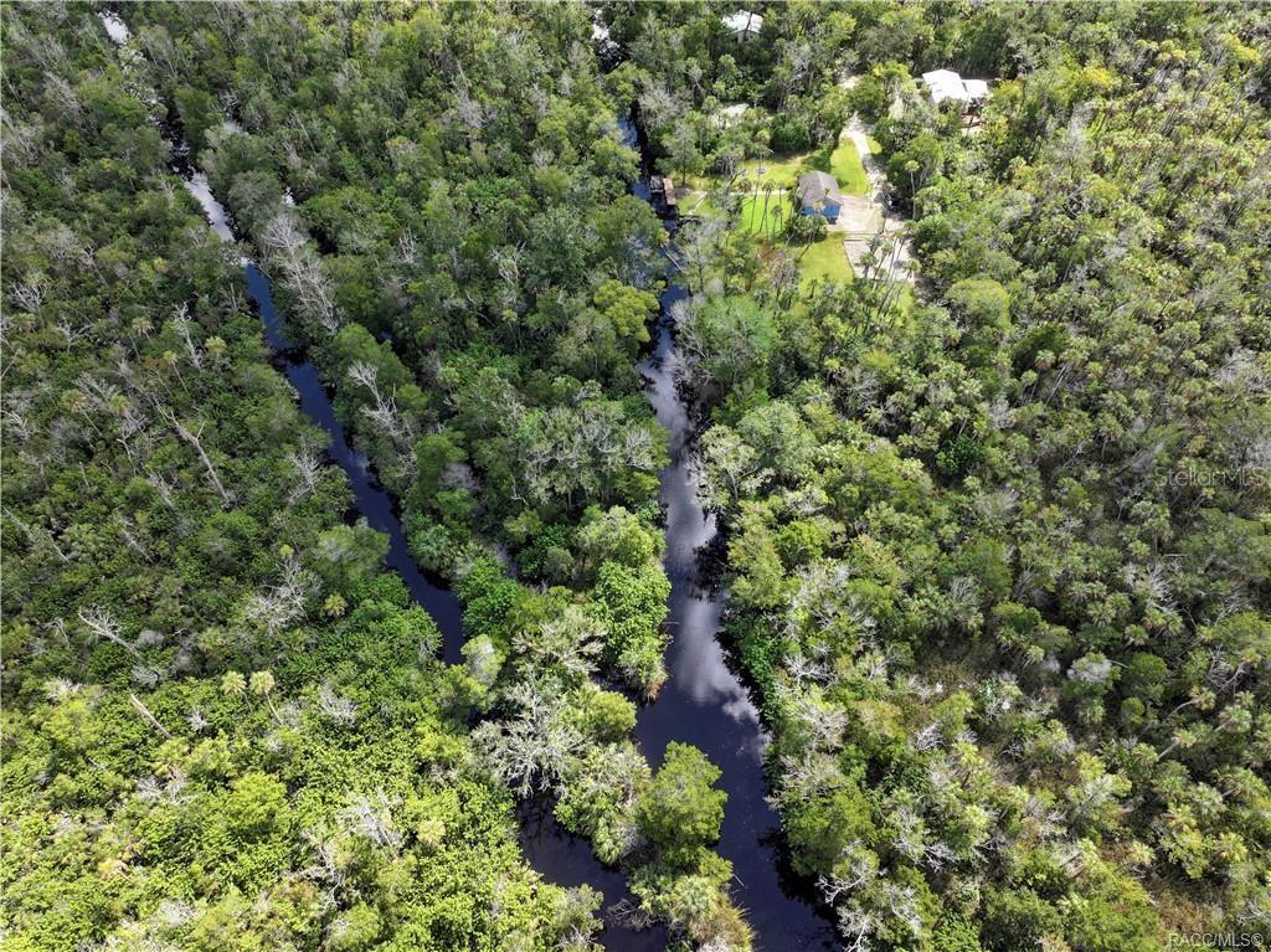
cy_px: 476
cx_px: 636
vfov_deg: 56.8
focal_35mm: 24
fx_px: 881
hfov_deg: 71.6
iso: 100
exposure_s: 1/640
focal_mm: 12.29
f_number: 2.8
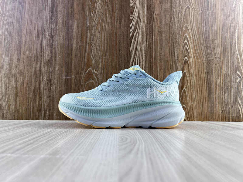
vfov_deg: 53.1
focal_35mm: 26
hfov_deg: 67.3
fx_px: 183
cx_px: 122
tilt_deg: +2.7
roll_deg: -0.3
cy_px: 91
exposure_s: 1/168
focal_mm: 5.7
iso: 40
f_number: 1.5
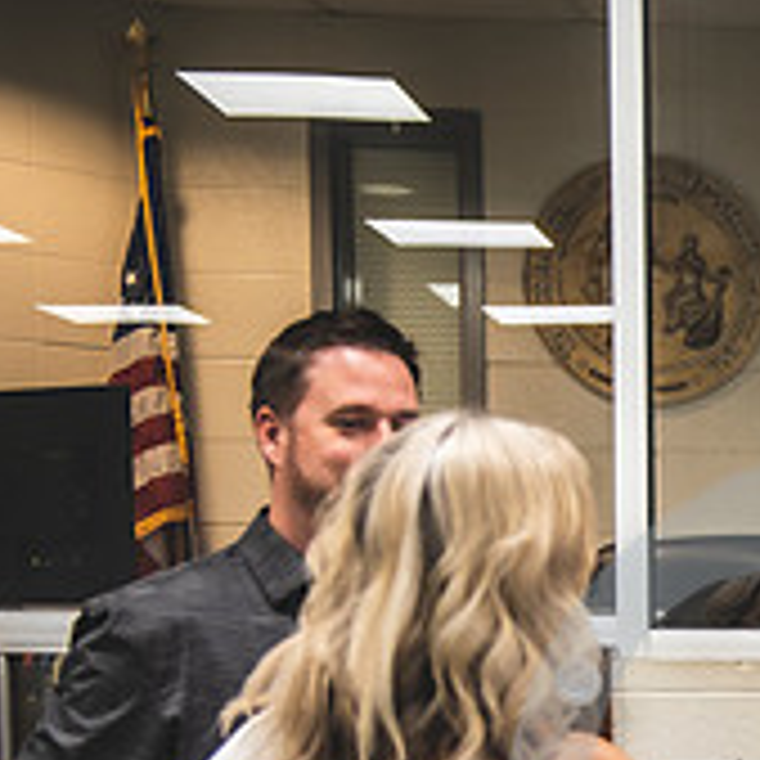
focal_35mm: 112
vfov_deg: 15.1
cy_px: 866
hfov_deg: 14.3
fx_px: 2782
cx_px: 1219
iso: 500
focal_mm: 38
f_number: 2.8
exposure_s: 1/160
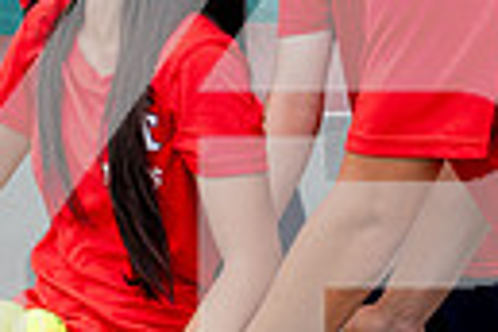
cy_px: 191
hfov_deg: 19.7
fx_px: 1425
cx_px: 124
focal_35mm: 103
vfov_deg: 13.3
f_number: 4
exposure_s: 1/1000
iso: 400
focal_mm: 20
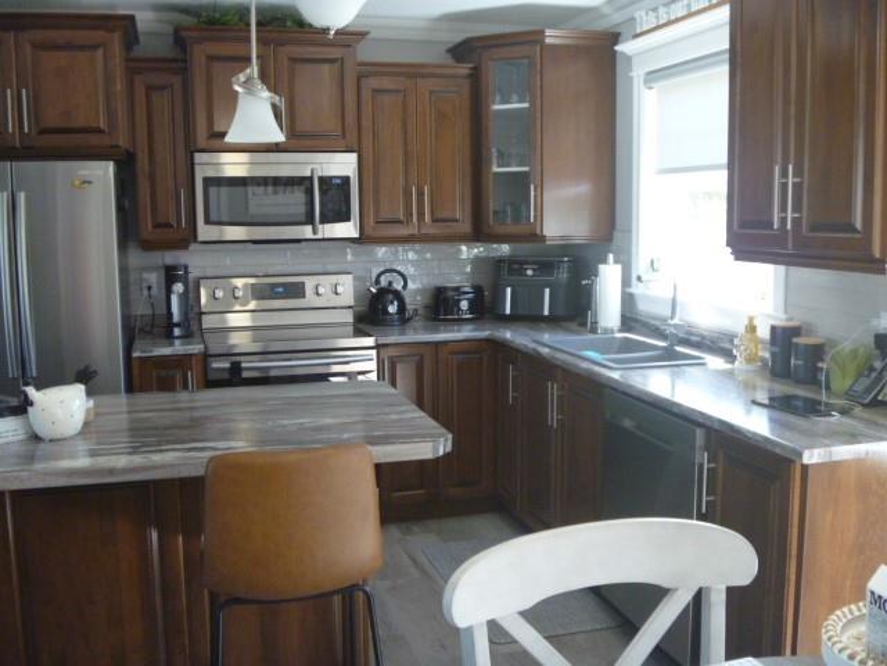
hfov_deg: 52.6
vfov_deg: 40.7
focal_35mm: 35
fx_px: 897
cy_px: 333
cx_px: 444
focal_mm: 6.3
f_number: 3.5
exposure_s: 1/30
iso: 400
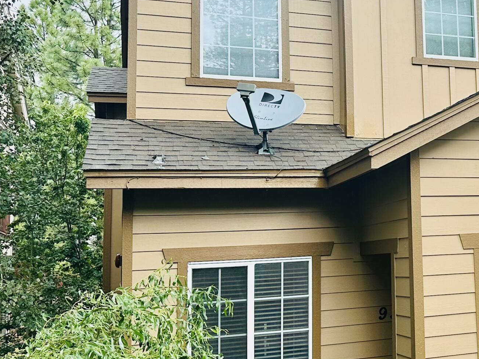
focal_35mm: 55
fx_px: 761
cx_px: 515
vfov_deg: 26.5
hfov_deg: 31.4
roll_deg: +2.1
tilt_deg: +8.1
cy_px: 149
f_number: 1.78
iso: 80
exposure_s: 1/223
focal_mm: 6.86
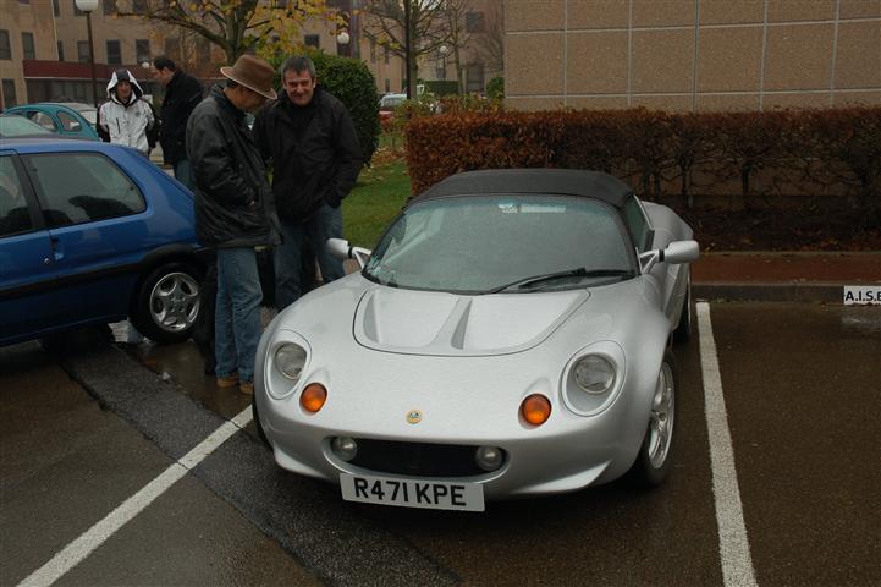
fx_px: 991
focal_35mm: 40
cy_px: 294
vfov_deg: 33.0
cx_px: 440
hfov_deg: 47.9
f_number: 5.6
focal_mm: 27
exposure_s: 1/125
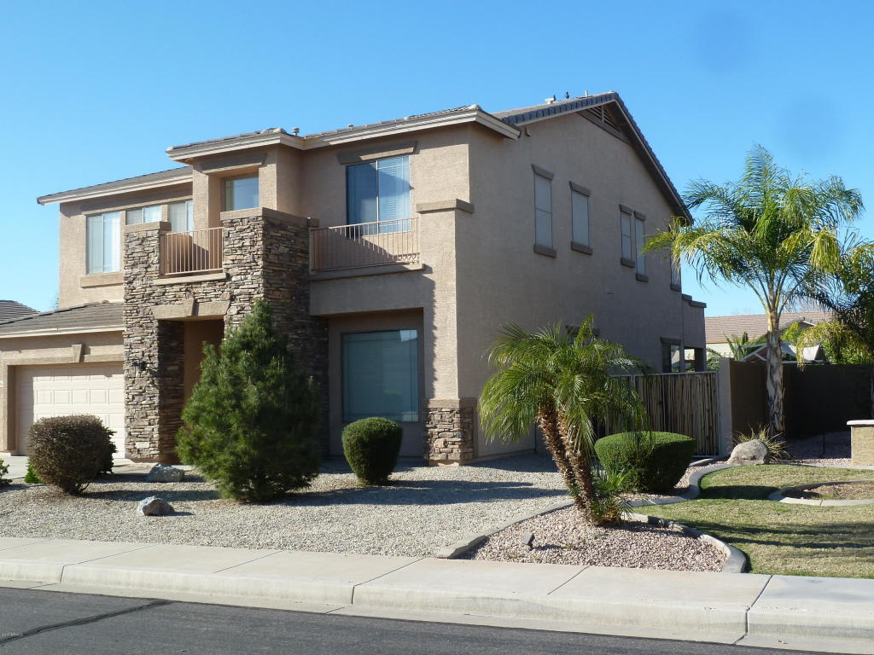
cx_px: 437
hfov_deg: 46.8
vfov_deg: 36.0
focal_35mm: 40
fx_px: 1010
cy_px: 328
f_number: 4
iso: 80
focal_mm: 6.5
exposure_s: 1/320
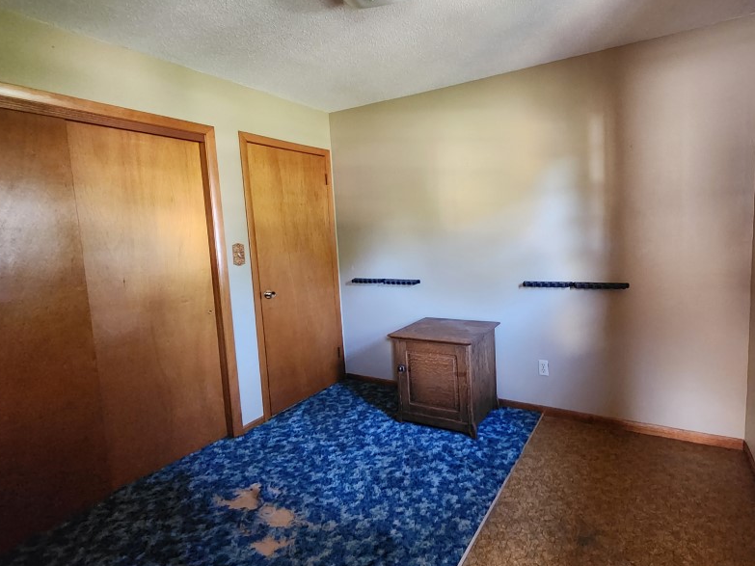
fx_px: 371
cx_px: 433
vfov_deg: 74.7
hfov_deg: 90.4
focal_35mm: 17
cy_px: 268
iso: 2000
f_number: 2.2
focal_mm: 2.2
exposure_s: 1/24
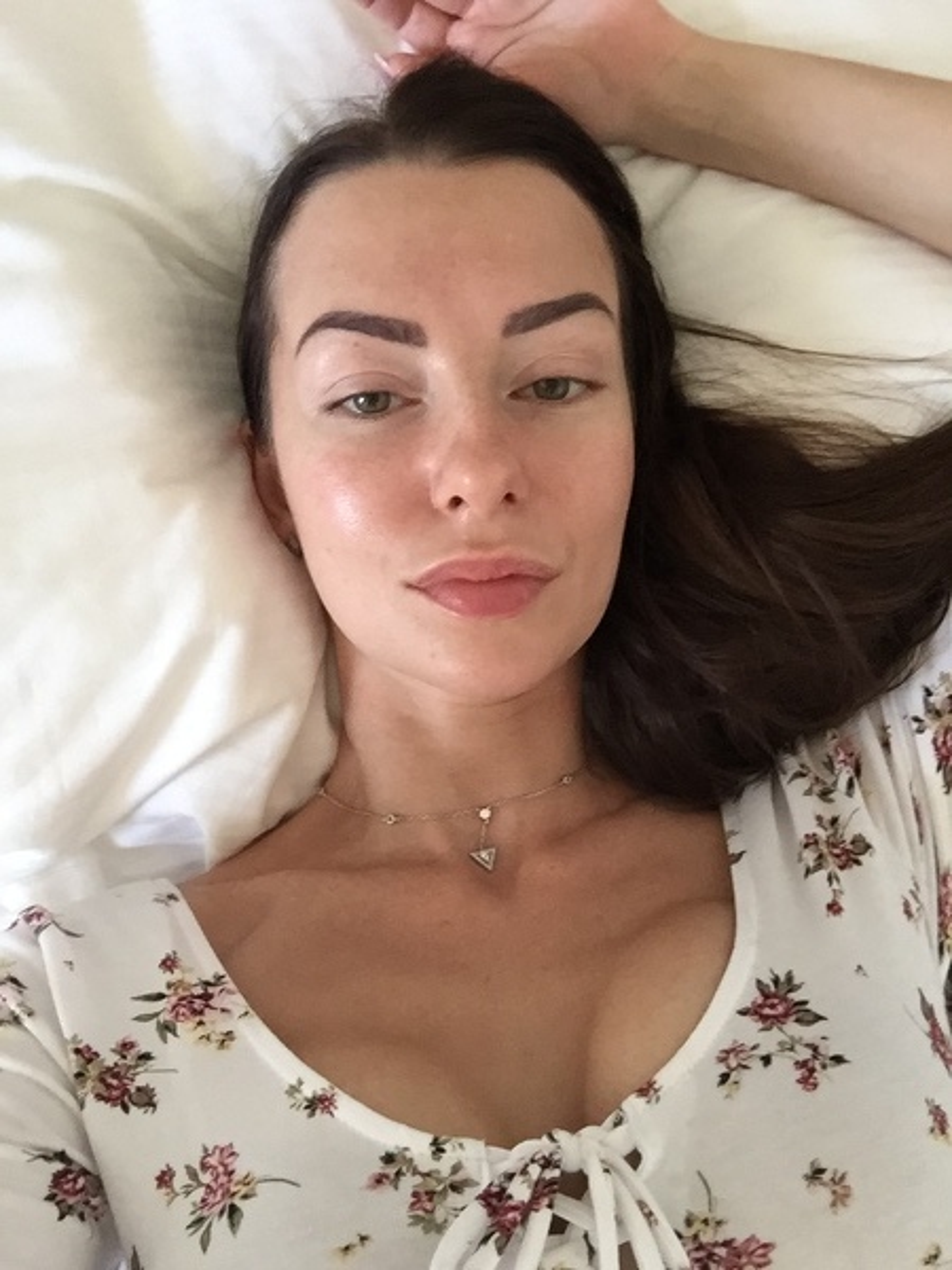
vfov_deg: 58.4
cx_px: 476
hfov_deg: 45.4
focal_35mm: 31
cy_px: 635
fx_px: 1137
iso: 160
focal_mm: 2.65
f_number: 2.2
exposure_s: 1/33
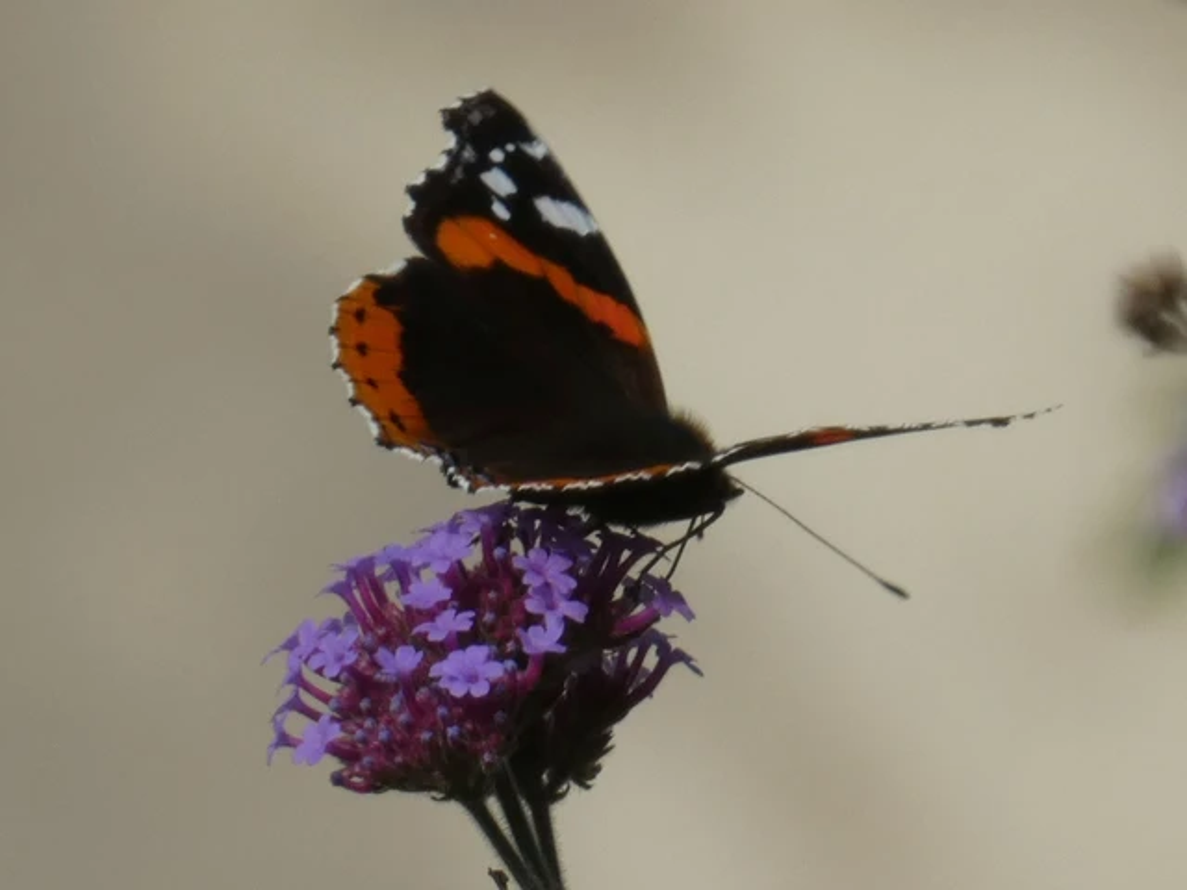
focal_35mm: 584
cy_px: 445
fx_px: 20026
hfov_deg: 3.4
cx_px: 594
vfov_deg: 2.5
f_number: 5.6
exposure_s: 1/250
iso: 80
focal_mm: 104.7
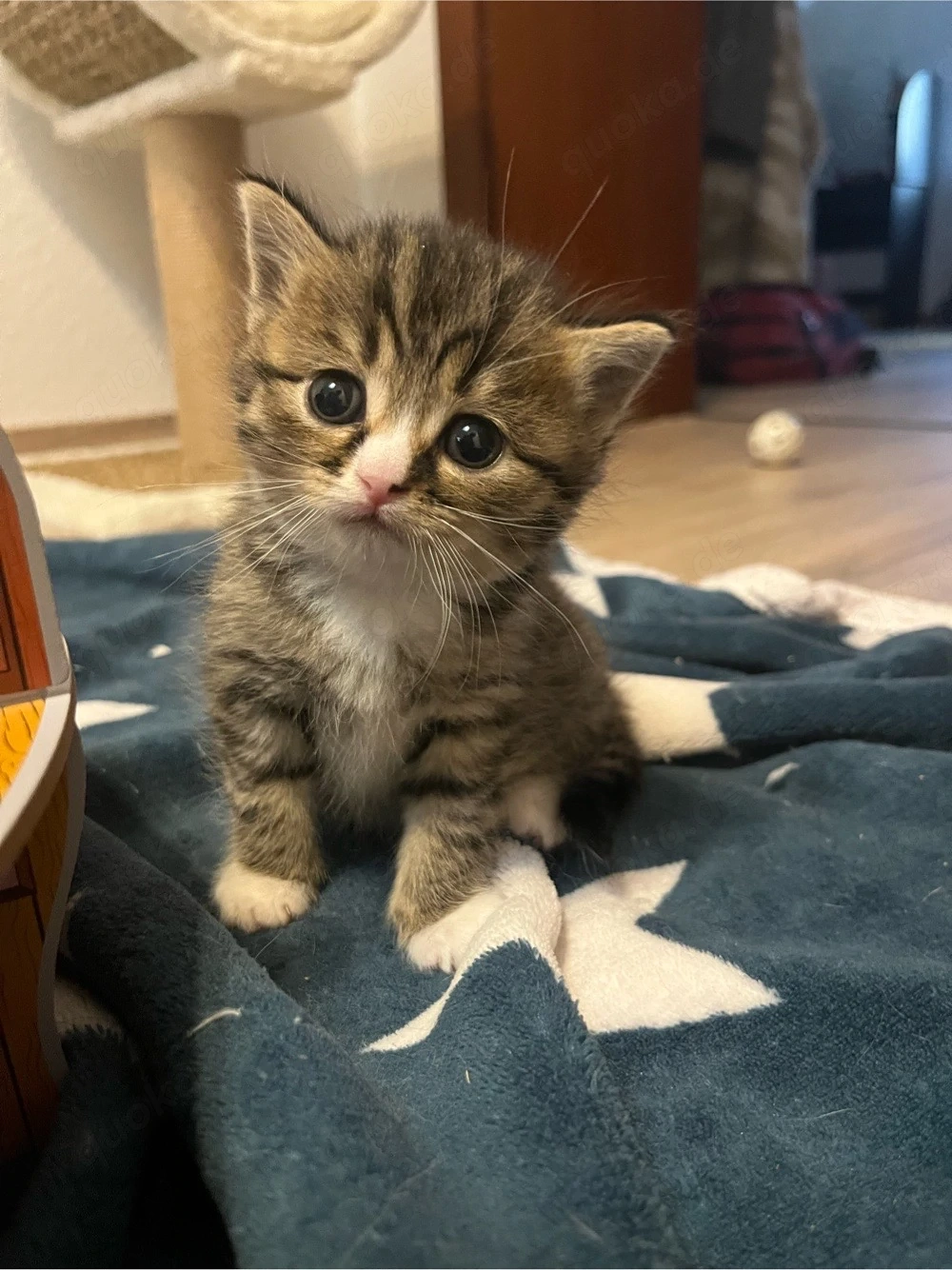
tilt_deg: -17.9
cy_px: 635
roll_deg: +3.1
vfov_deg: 67.3
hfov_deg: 53.0
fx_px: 954
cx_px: 476
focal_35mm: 26
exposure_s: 1/33
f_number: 1.6
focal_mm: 5.1
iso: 640
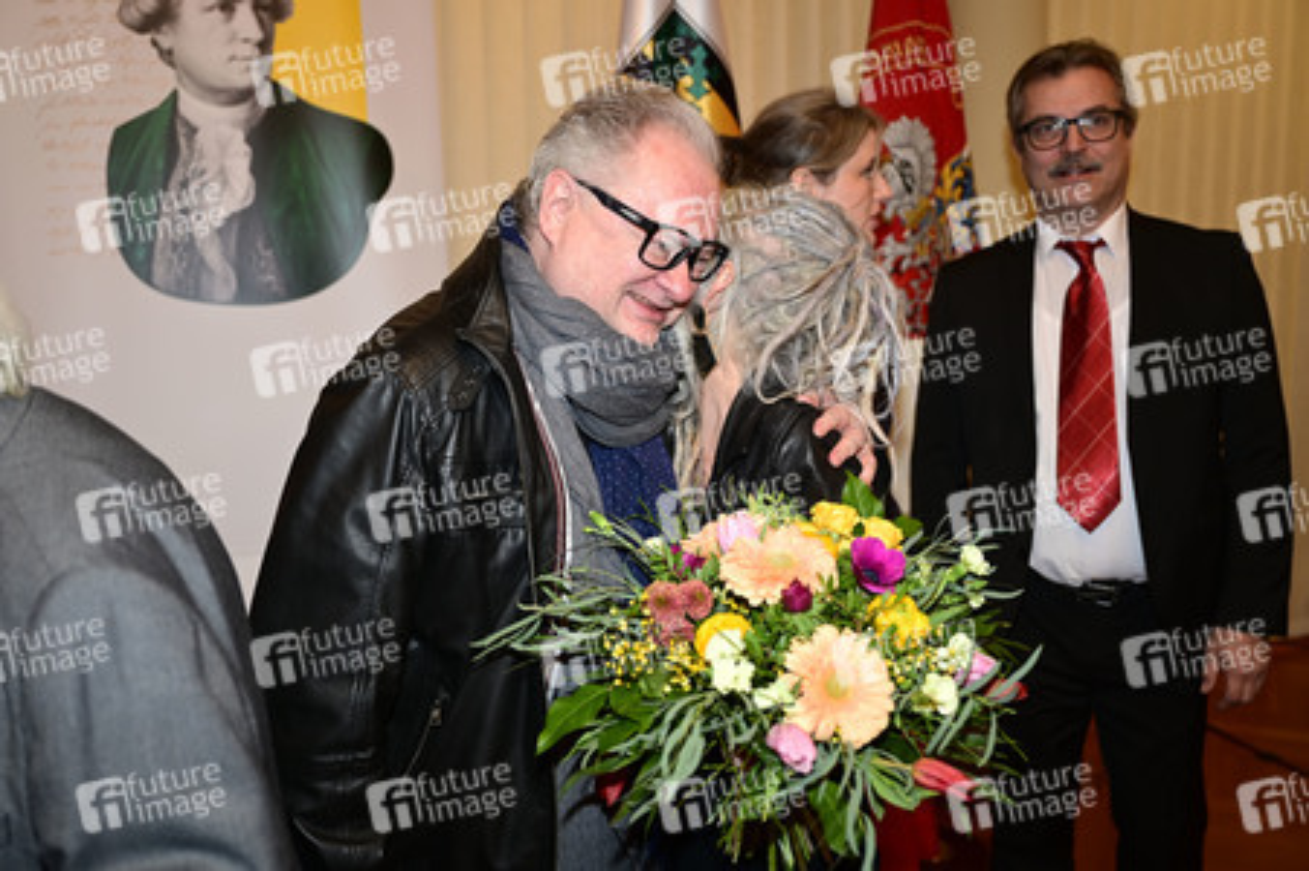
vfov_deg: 38.8
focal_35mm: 34
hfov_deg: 55.8
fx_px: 1235
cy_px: 436
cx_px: 654
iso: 800
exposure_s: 1/160
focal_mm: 34
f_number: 2.8
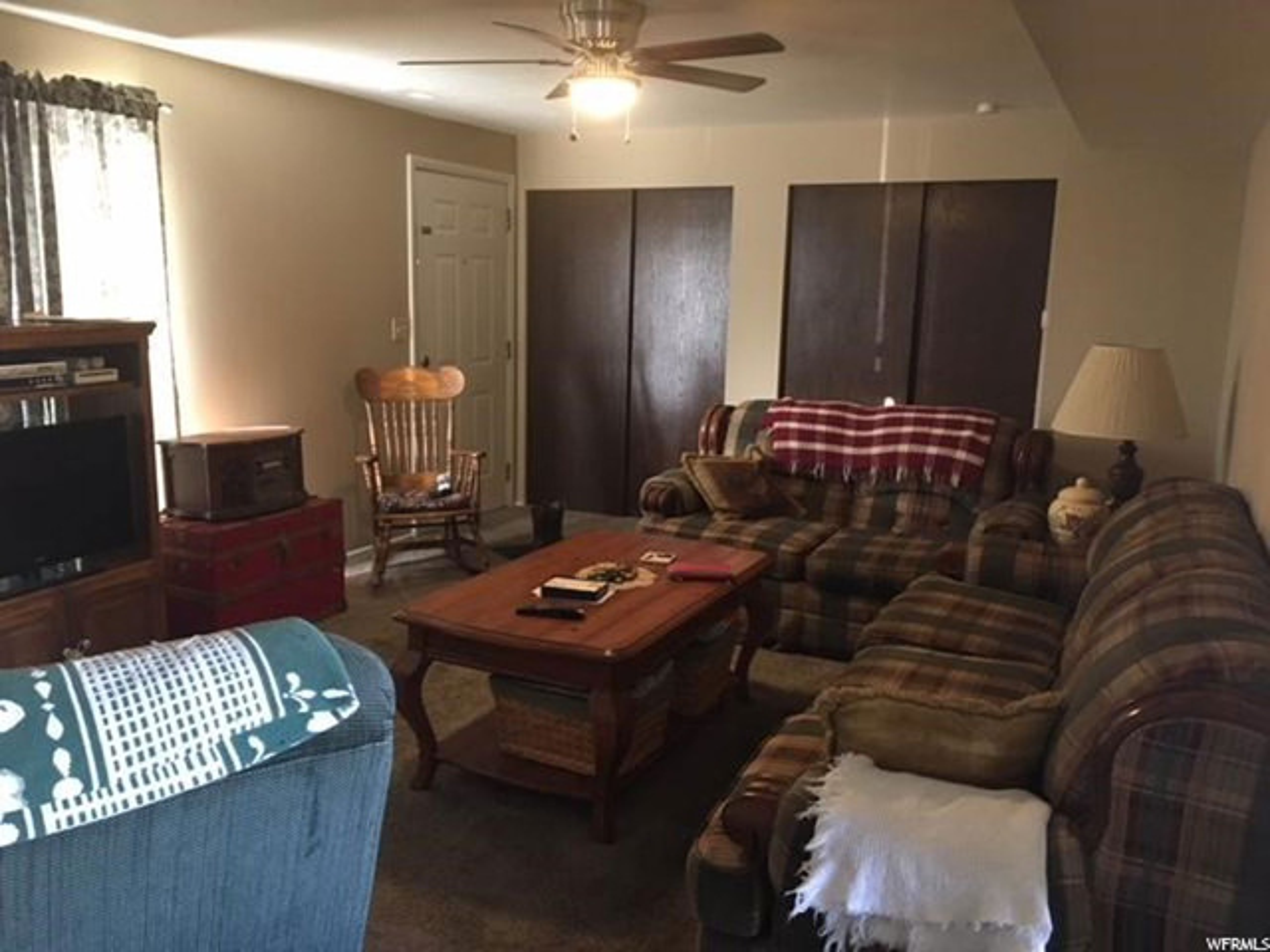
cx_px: 635
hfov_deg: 61.7
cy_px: 476
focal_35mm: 29
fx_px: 1064
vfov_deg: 48.2
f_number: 2.2
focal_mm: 4.15
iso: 200
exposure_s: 1/17
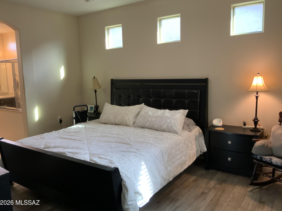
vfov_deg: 46.8
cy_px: 103
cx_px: 141
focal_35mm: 30
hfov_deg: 60.0
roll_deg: +0.9
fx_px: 244
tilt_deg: -9.8
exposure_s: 1/60
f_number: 1.8
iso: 125
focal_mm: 3
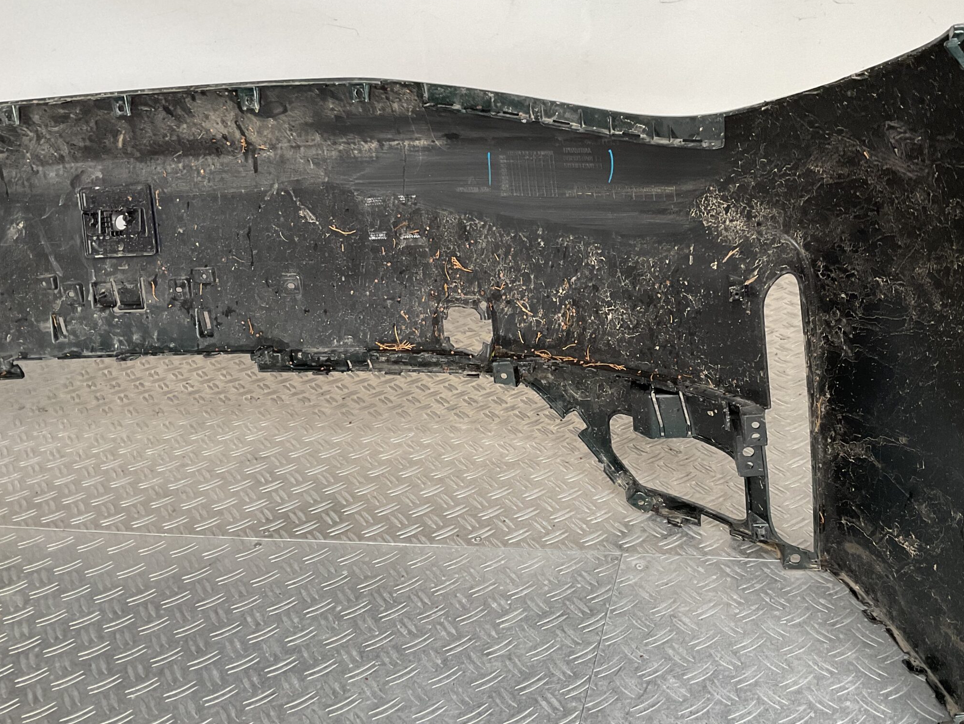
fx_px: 1031
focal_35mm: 37
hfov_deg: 50.0
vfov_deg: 38.7
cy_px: 370
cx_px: 551
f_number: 1.8
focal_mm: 3
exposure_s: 1/120
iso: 64
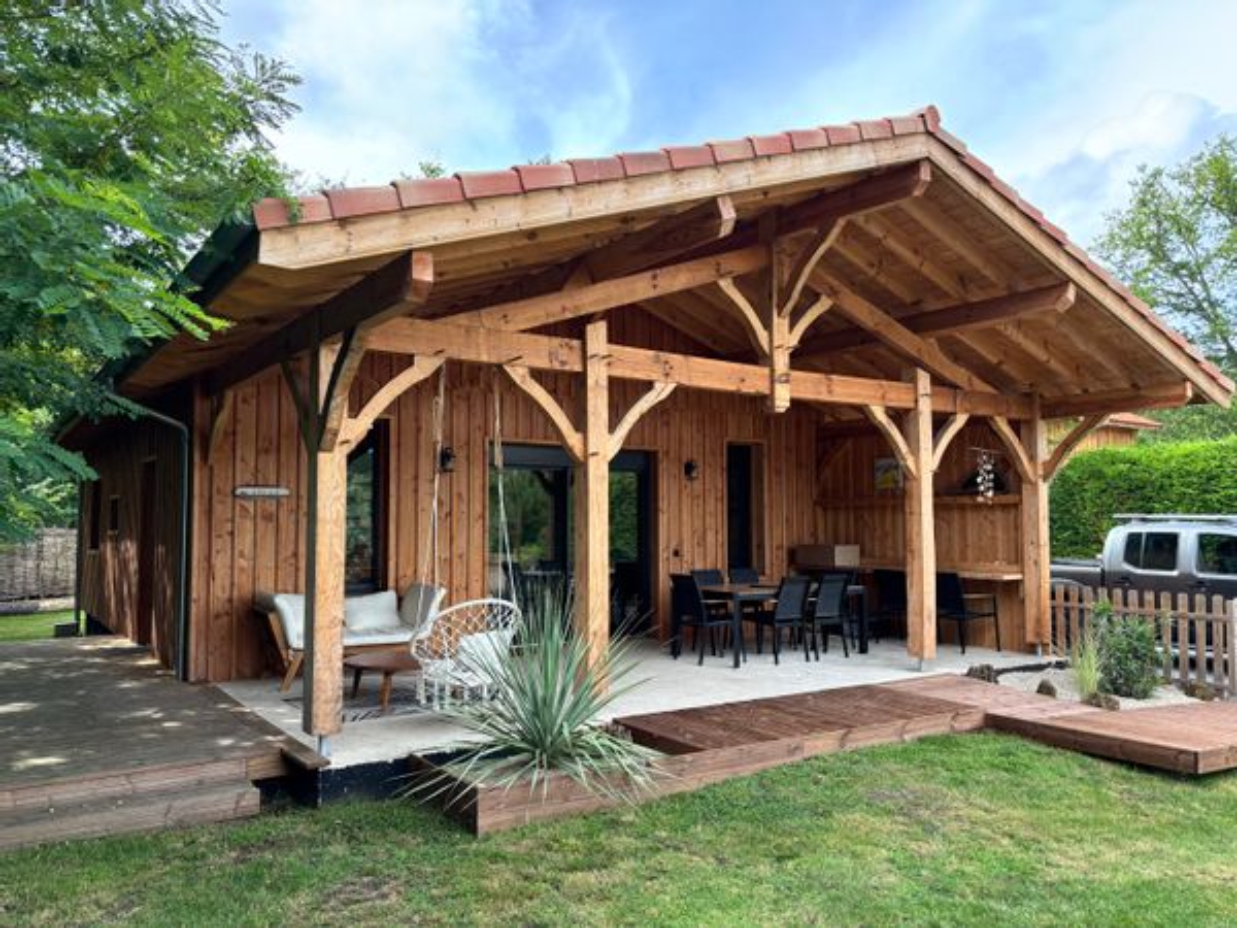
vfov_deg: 53.1
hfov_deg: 67.3
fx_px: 929
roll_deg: +0.3
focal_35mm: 26
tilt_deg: +3.6
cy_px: 464
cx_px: 618
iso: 50
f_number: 1.6
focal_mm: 5.96
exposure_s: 1/413
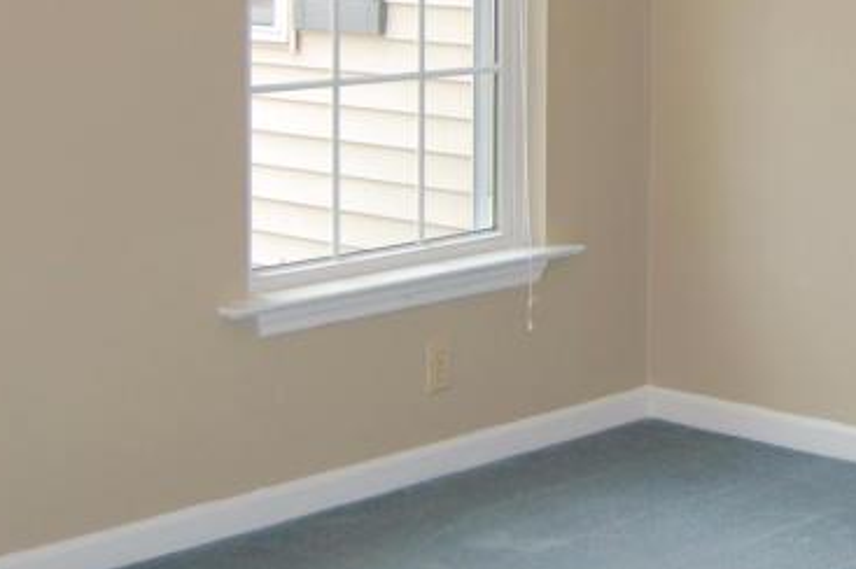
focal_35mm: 85
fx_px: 2019
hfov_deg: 23.1
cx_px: 833
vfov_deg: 15.7
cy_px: -8
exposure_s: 1/80
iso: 200
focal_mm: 18
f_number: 3.5
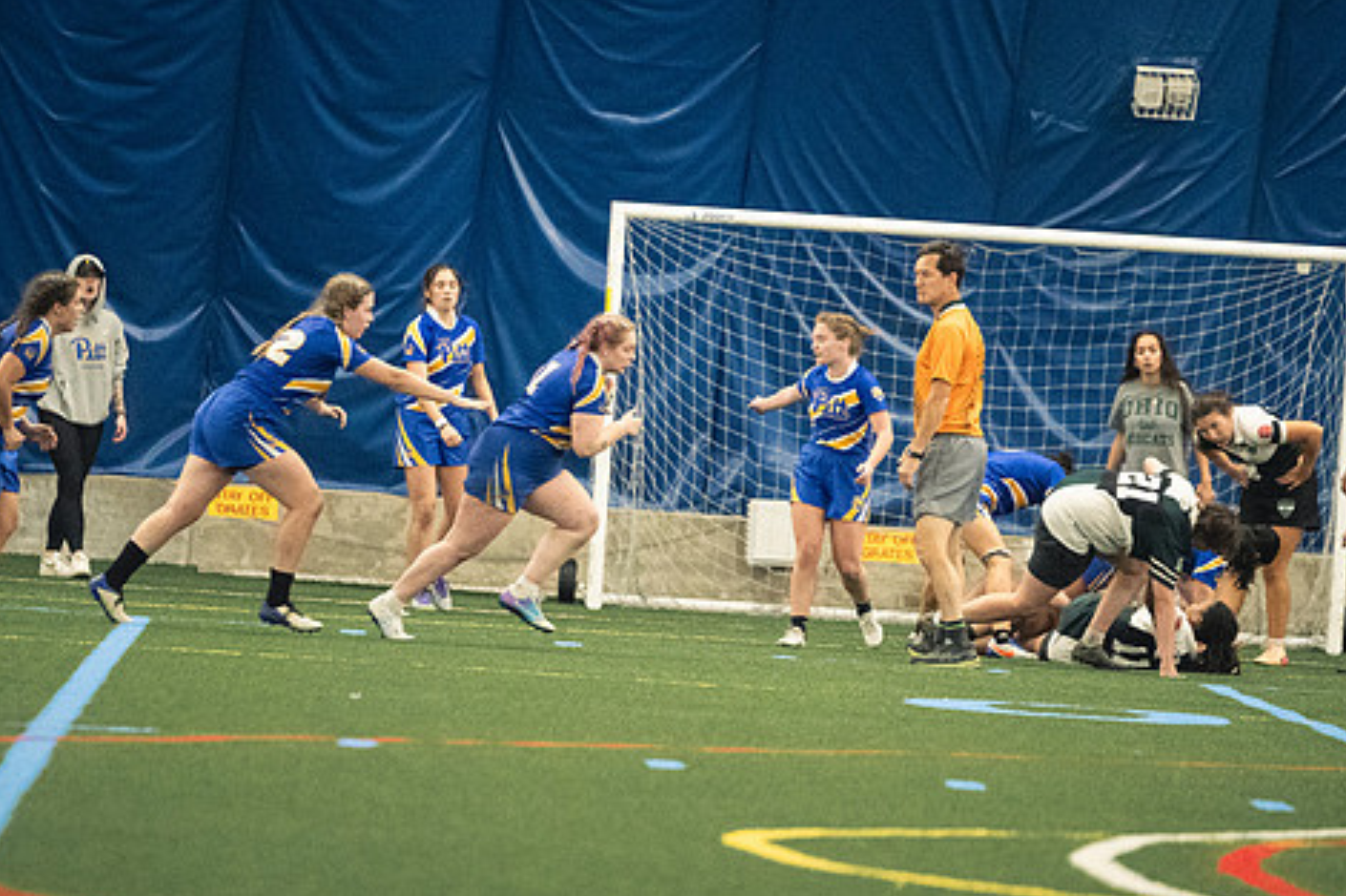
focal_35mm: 370
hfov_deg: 5.6
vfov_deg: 3.7
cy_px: 478
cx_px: 636
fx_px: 13828
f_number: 2.8
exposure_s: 1/500
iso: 12800
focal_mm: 200
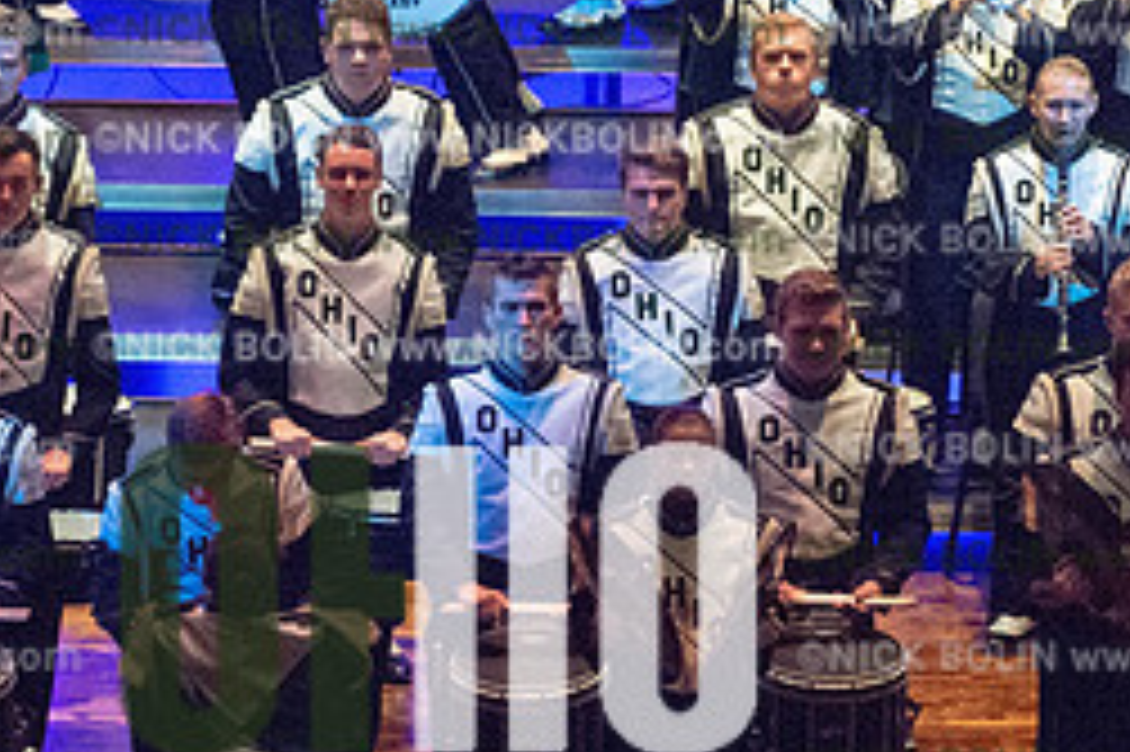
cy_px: 657
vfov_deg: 4.2
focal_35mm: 324
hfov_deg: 6.4
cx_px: 437
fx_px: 10163
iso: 8000
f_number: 5.6
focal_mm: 140
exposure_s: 1/250
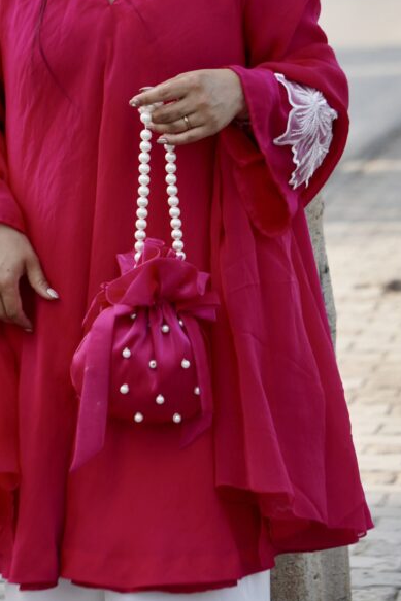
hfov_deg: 6.0
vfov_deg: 9.0
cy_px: 293
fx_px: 3834
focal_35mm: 230
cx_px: 157
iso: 800
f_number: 6.3
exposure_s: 1/800
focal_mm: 119
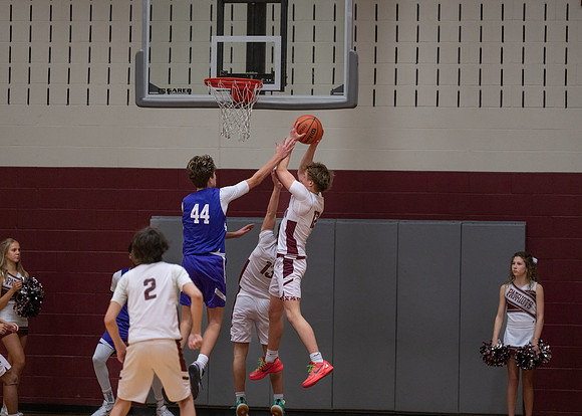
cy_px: 208
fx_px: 3152
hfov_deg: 10.6
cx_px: 291
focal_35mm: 191
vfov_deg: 7.5
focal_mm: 182
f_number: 2.8
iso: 2500
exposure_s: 1/1000
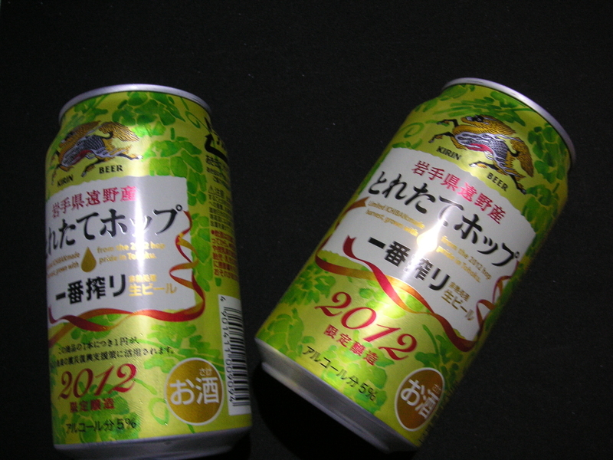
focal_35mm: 37
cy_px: 230
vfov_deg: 38.7
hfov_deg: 50.1
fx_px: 655
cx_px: 306
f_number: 2.8
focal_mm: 6.1
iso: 100
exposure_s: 1/15
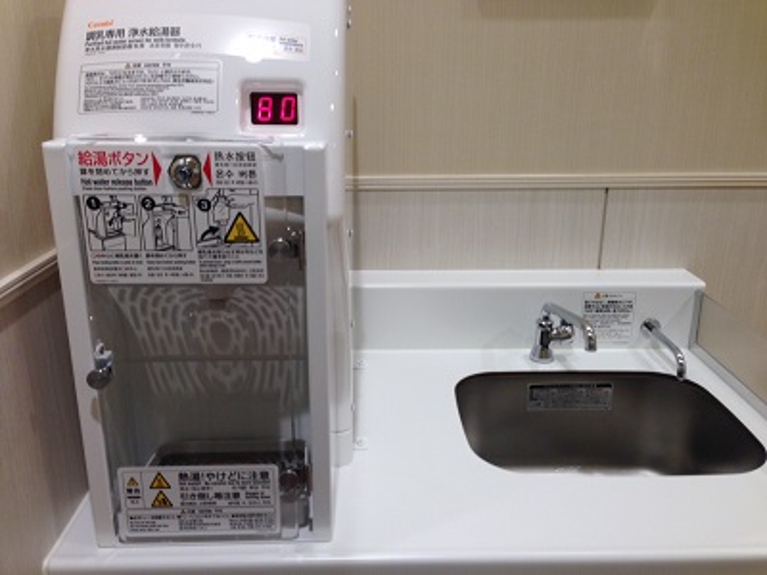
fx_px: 731
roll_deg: +0.0
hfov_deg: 55.4
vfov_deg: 42.9
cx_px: 384
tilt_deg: -15.6
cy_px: 288
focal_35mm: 33
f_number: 2.4
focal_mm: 4.12
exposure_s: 1/60
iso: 64
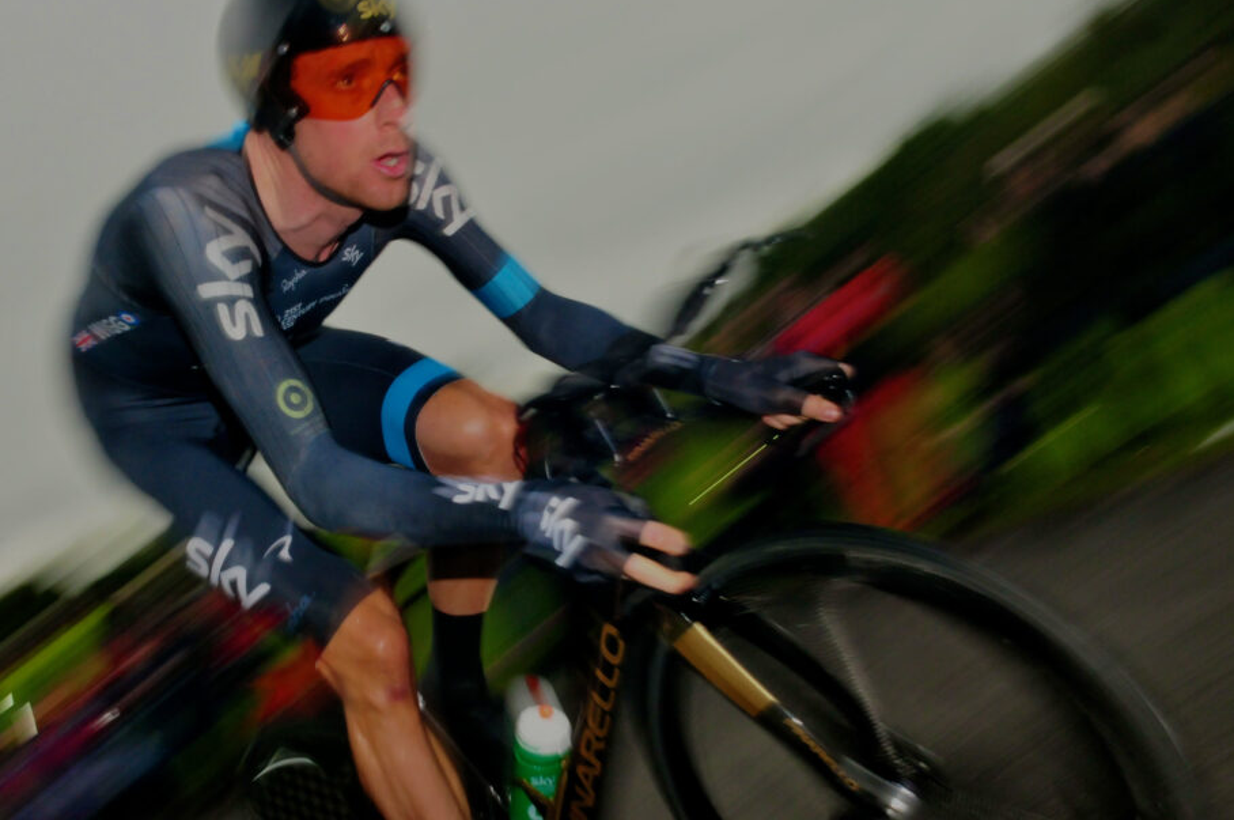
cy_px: 390
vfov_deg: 30.4
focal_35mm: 44
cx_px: 620
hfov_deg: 44.5
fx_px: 1506
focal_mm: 26
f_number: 20
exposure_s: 1/40
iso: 1250
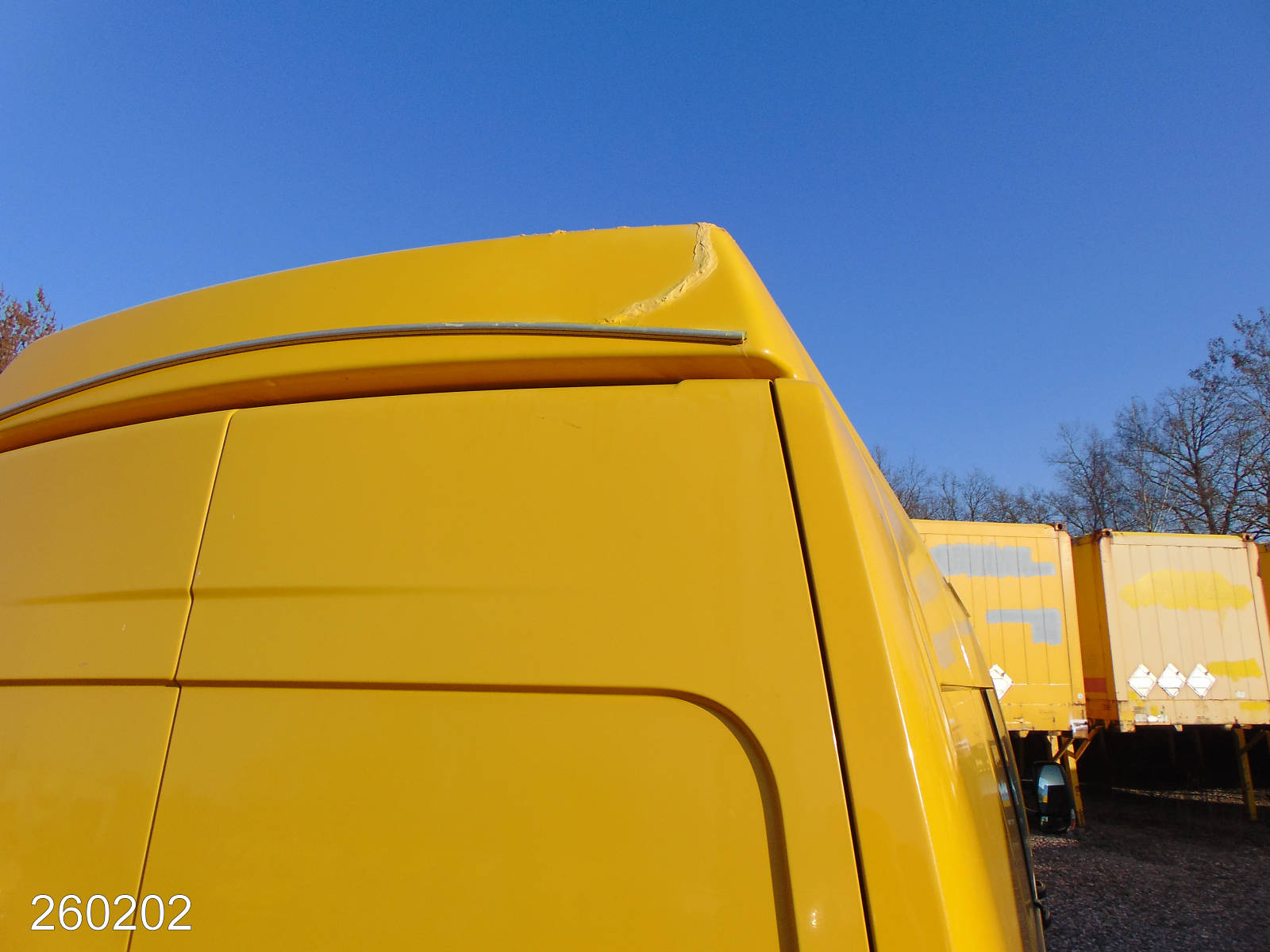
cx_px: 635
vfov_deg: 54.9
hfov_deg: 69.4
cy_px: 476
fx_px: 917
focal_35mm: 25
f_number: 7.7
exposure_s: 1/250
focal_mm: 4.5
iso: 80
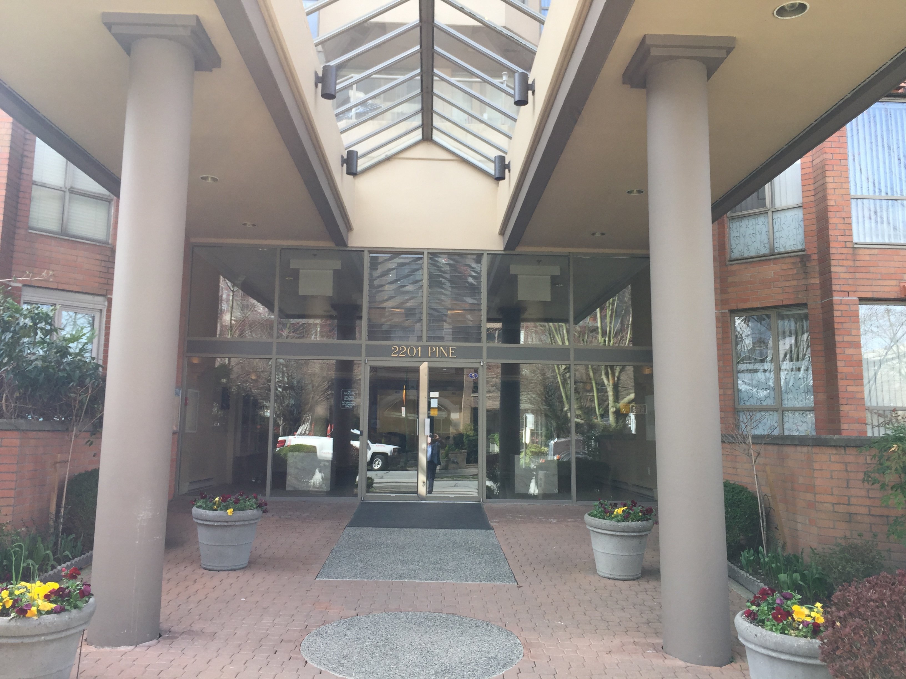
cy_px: 340
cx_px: 453
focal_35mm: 29
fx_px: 759
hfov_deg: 61.7
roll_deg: -1.5
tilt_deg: +7.4
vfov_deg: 48.2
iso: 32
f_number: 2.2
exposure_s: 1/227
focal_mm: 4.15
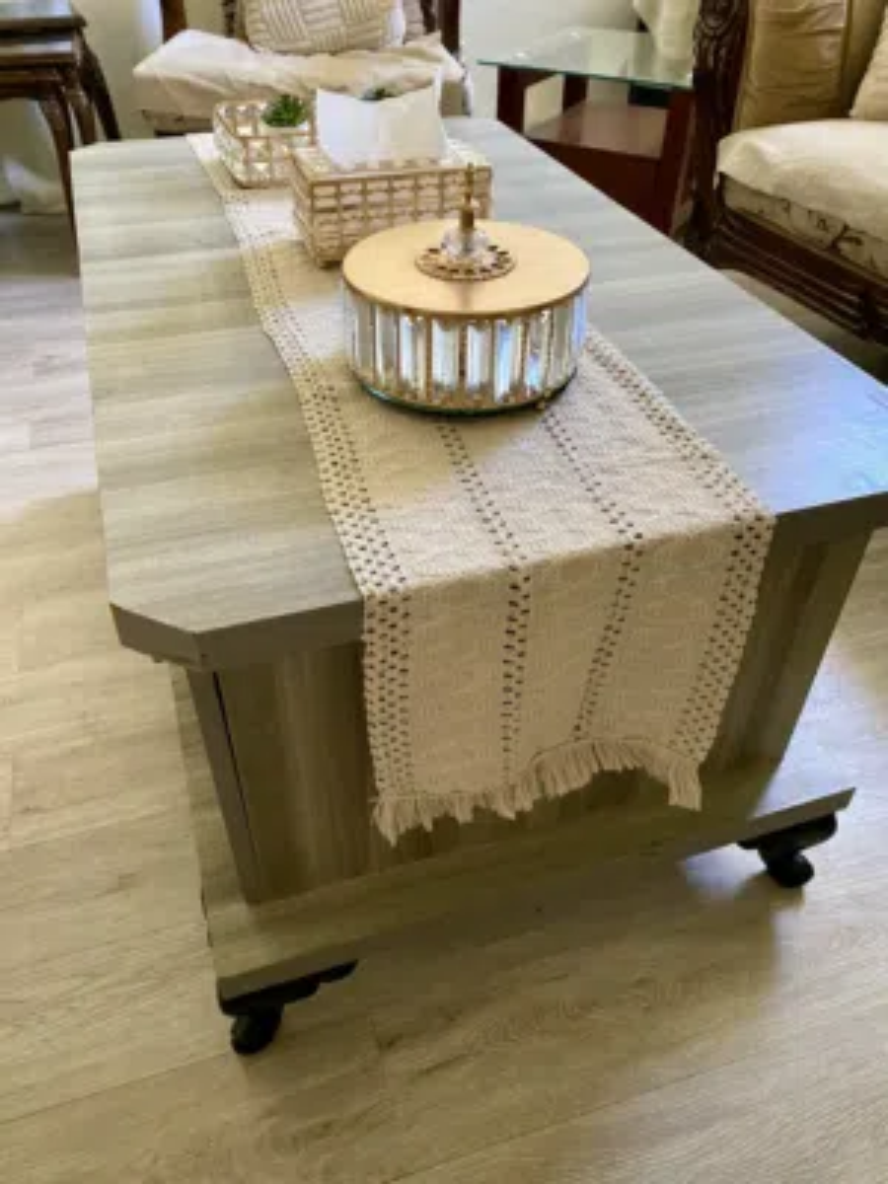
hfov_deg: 53.1
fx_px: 889
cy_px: 592
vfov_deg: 67.3
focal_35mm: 26
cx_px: 444
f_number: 1.8
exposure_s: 1/60
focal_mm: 4.25
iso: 500
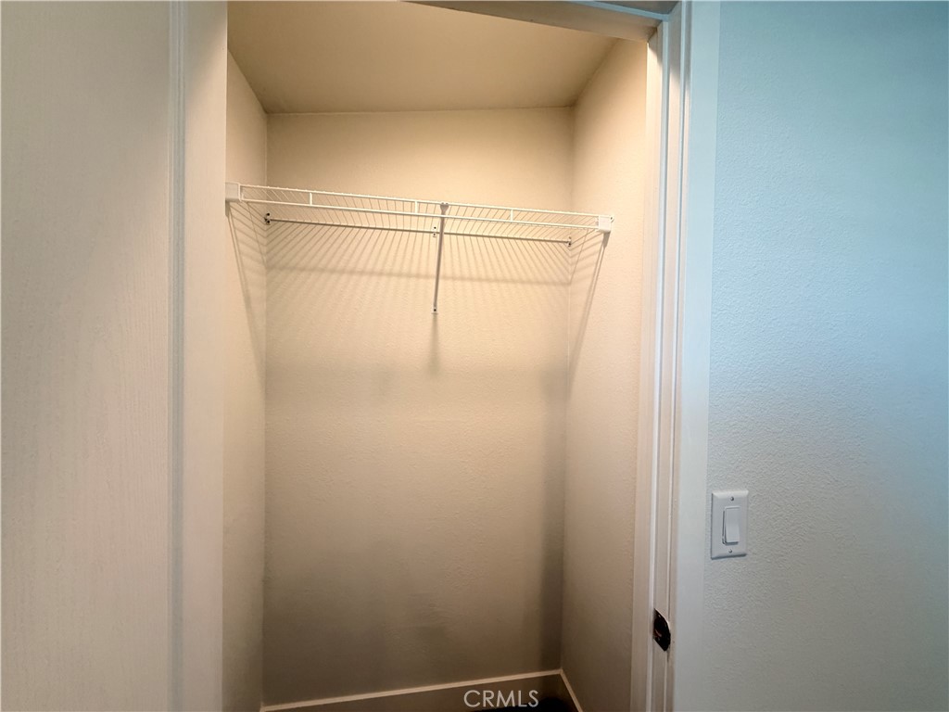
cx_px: 474
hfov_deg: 102.1
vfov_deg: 85.7
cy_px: 356
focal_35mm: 14
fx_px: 384
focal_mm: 2.22
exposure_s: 1/120
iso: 250
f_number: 2.2
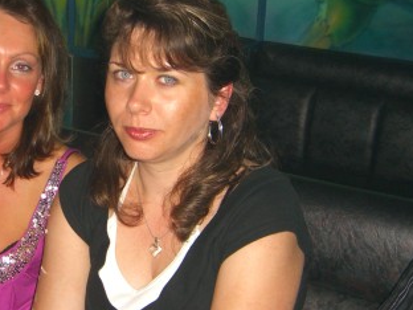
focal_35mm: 73
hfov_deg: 26.1
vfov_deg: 20.2
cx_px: 75
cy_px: 143
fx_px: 871
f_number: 2.8
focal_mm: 7.9
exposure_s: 1/60
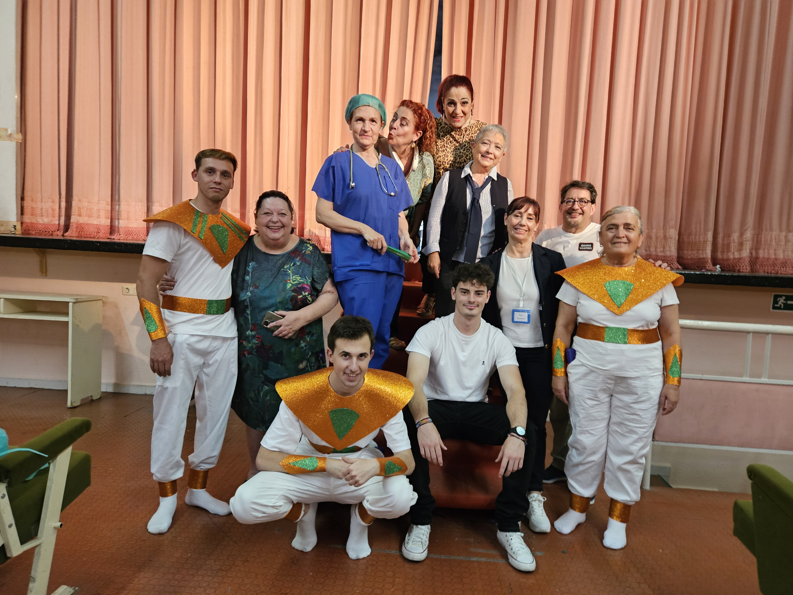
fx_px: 527
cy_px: 298
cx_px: 396
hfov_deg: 73.9
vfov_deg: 58.9
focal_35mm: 23
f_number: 1.8
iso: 500
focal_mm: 5.4
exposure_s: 1/33.3
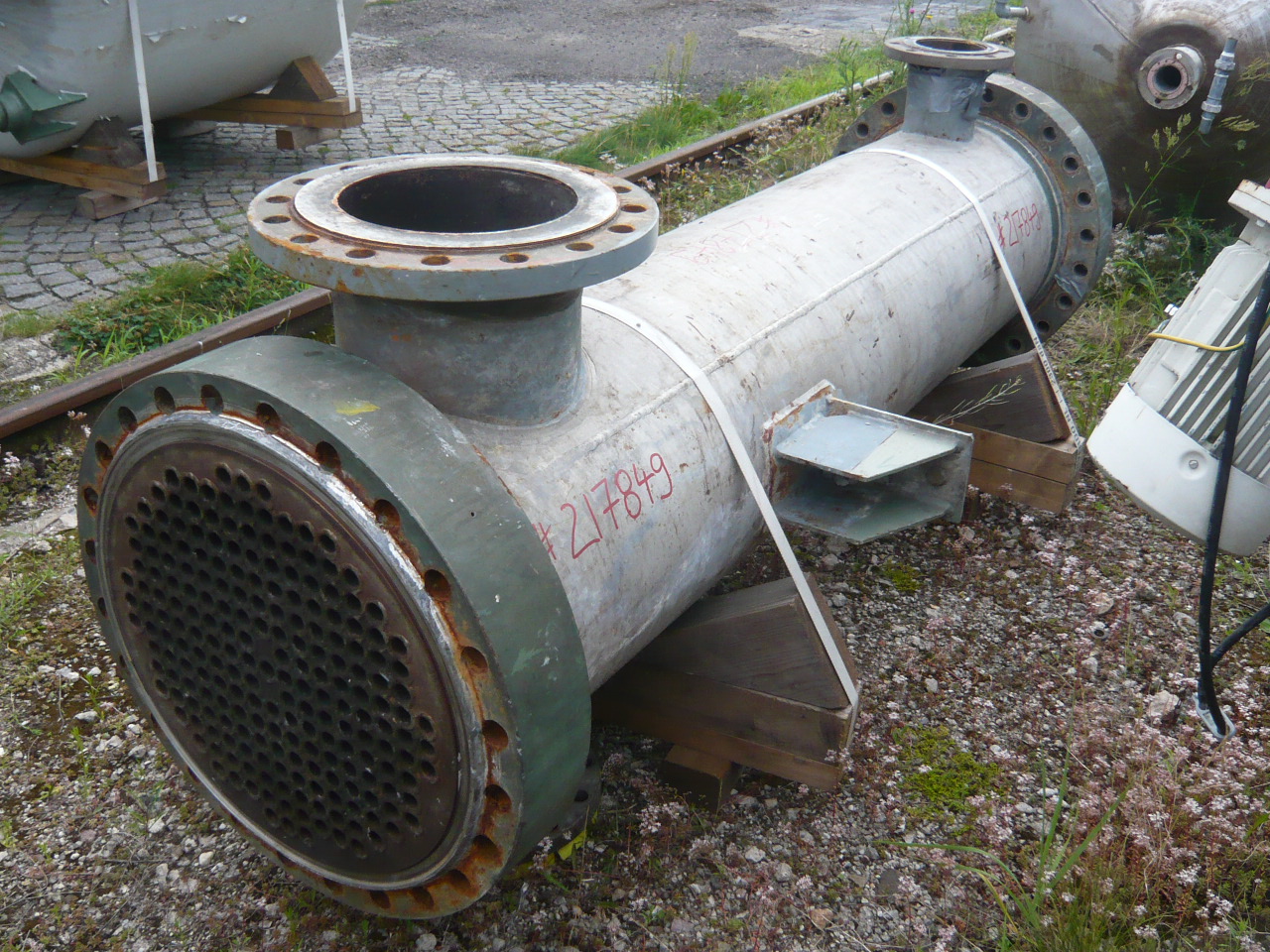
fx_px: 1247
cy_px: 476
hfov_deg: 54.0
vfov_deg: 41.8
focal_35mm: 34
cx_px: 635
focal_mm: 4.6
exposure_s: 1/160
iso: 200
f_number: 8
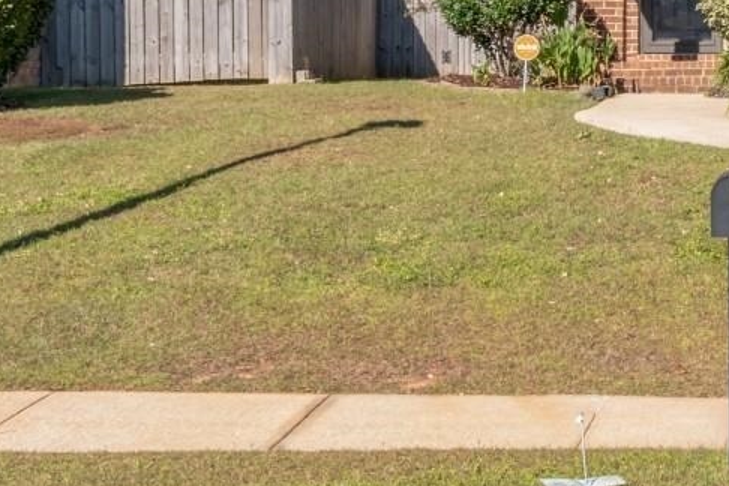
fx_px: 2025
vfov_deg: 13.0
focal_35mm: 100
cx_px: 846
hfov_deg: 19.4
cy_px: -210
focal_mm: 20
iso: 250
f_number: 11
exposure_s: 1/125
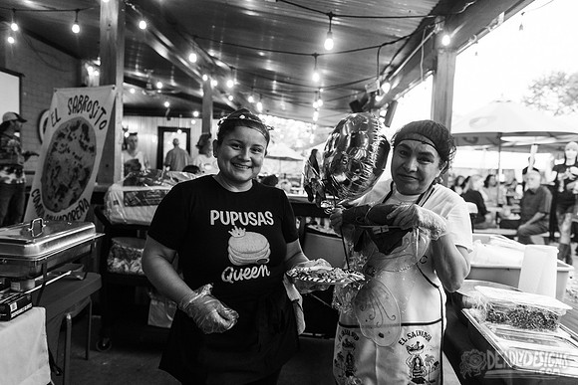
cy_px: 192
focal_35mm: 29
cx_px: 289
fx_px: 466
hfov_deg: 63.6
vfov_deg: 45.0
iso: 500
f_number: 3.5
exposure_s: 1/100
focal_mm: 29
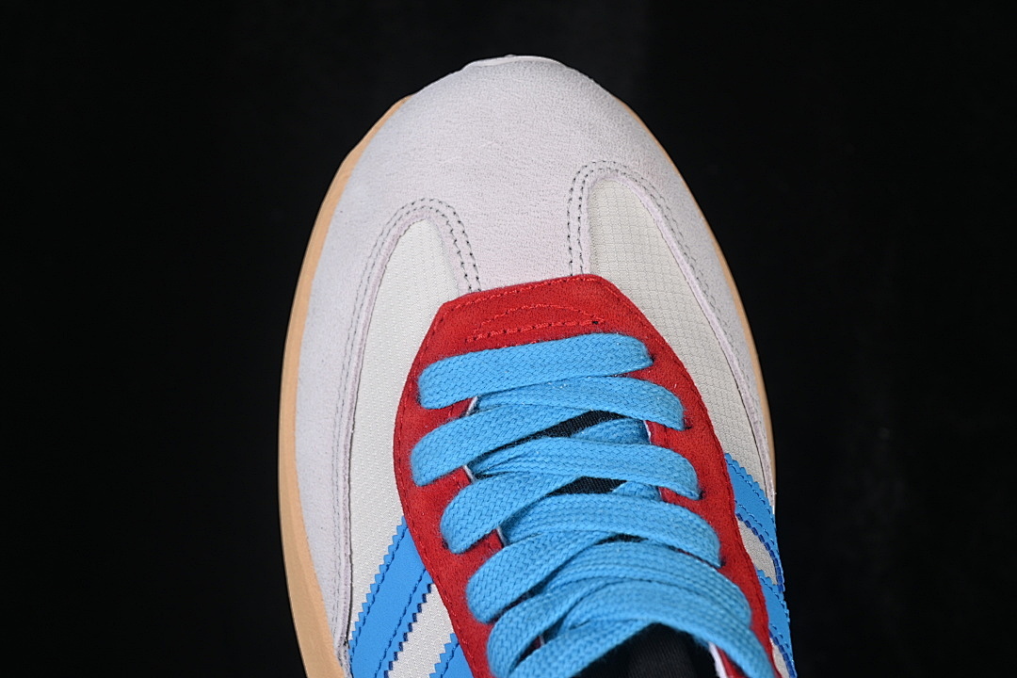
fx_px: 2119
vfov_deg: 18.2
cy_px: 339
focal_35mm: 75
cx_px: 508
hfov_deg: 27.0
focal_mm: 50
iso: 160
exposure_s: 1/60
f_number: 7.1
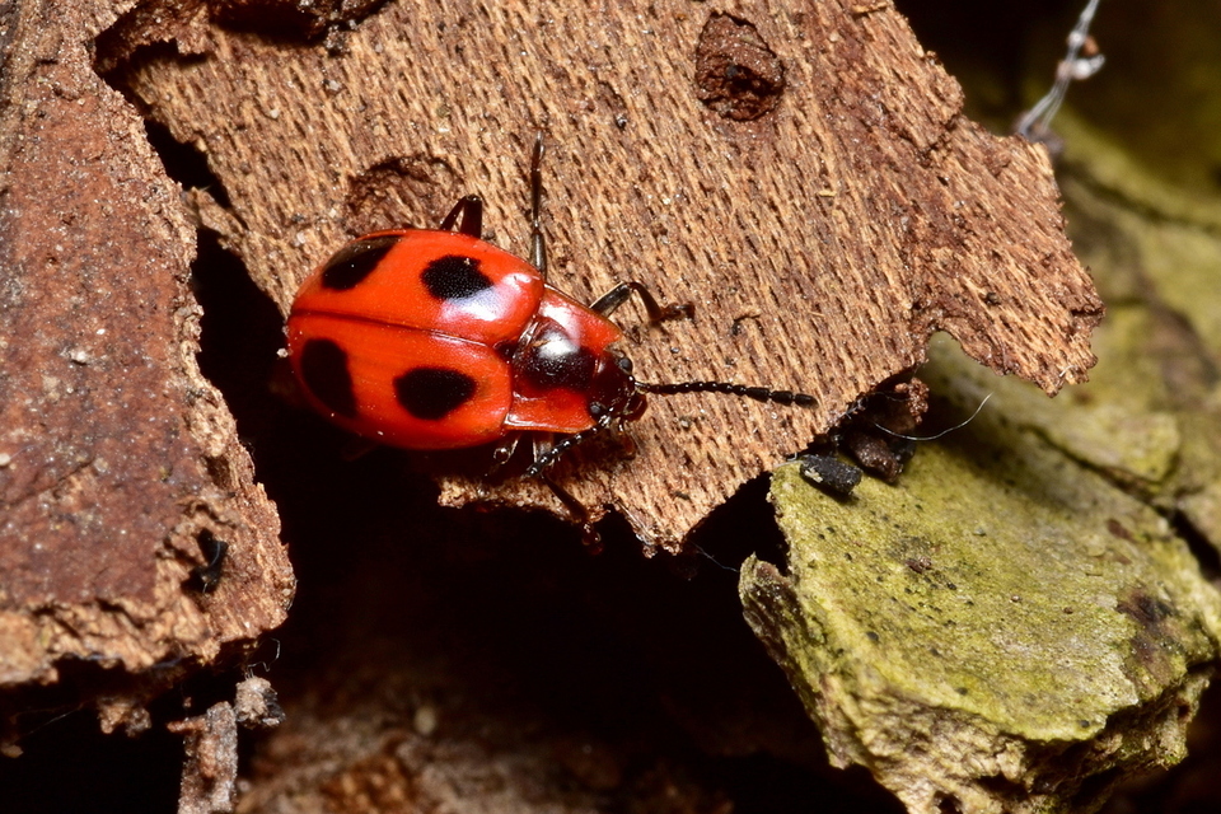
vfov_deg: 8.7
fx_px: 5341
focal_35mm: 158
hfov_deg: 13.0
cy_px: 407
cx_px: 610
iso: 100
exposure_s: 1/60
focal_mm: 105
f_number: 29
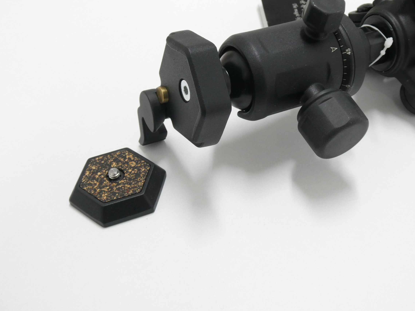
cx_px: 215
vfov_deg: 27.0
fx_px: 647
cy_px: 157
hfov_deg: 35.5
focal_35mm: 54
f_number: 4.1
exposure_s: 1/8
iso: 200
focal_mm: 8.4
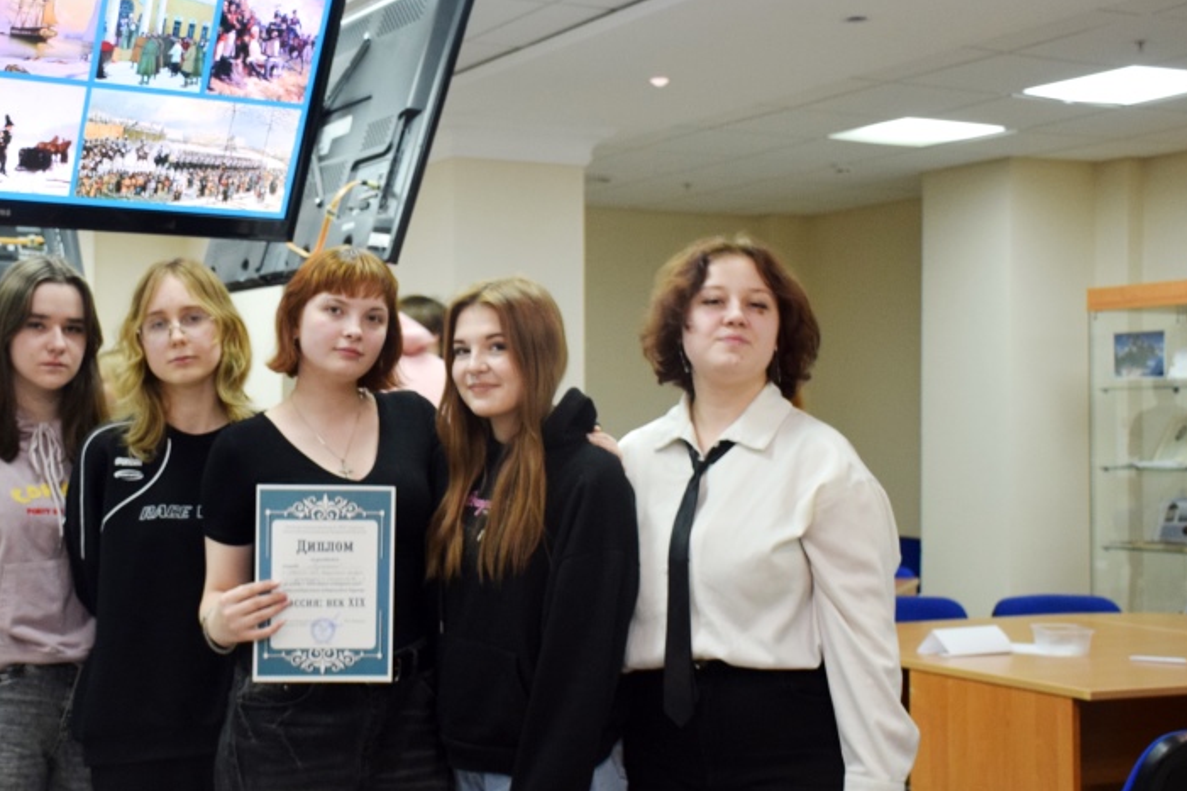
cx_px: 400
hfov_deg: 34.7
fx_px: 1879
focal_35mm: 57
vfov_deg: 23.8
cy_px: 399
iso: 1000
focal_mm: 26
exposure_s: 1/60
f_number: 3.8
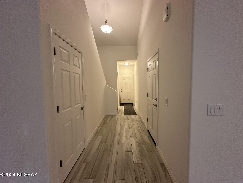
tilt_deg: -3.0
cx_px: 122
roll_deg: +0.8
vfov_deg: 85.7
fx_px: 98
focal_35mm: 14
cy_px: 92
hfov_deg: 102.1
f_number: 2.2
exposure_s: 1/120
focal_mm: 2.22
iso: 250
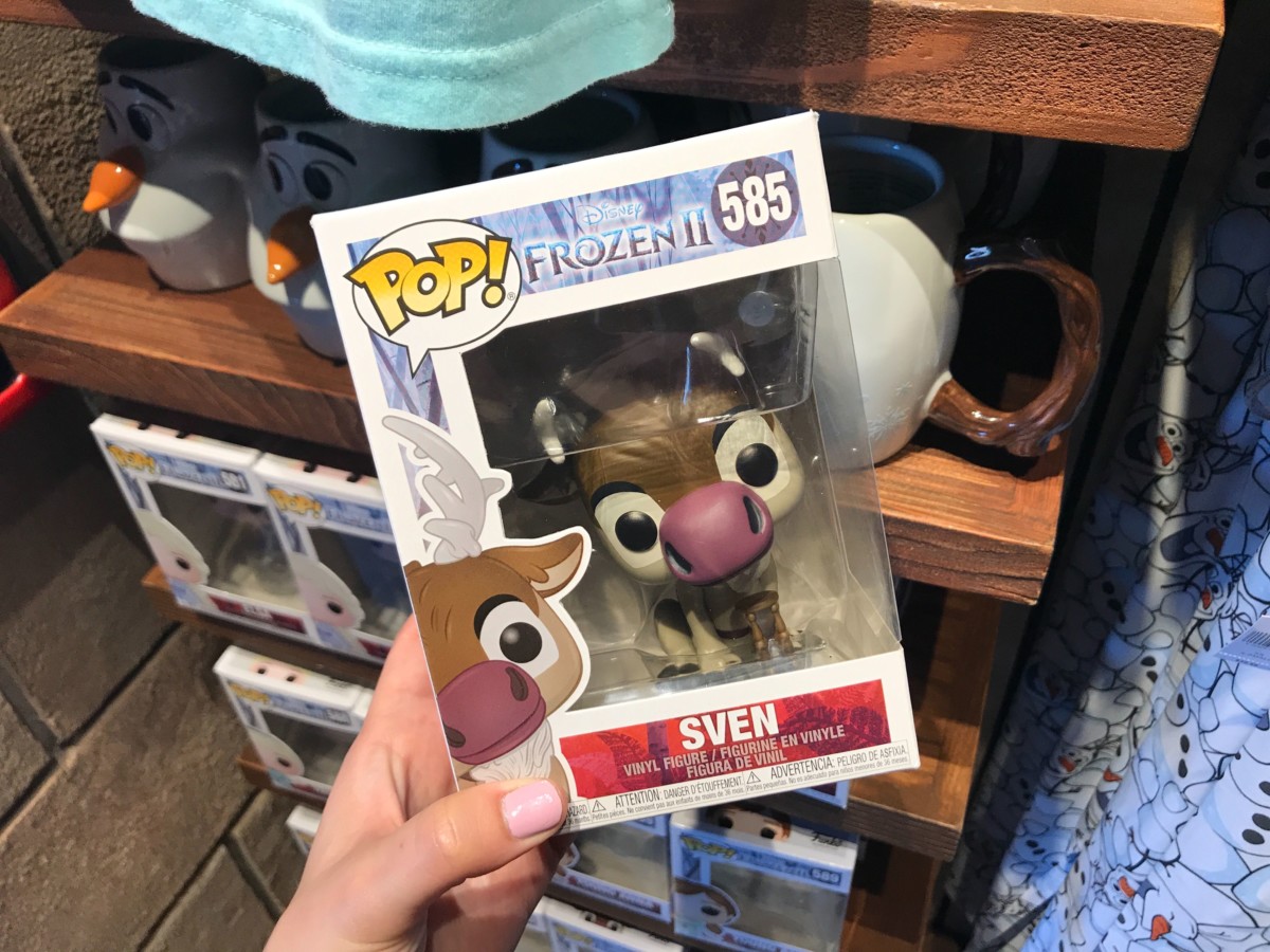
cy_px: 476
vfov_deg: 49.7
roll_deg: +4.8
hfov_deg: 63.4
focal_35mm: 28
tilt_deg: -42.0
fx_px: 1027
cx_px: 635
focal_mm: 3.99
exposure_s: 1/40
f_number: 1.8
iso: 20
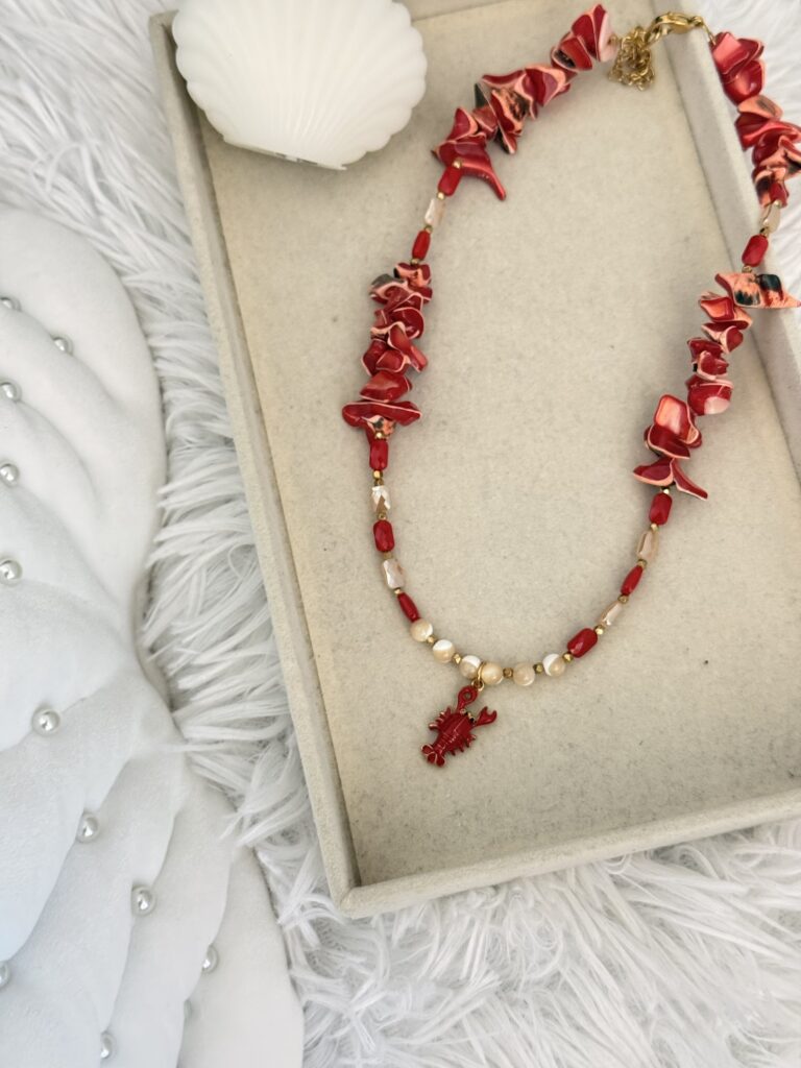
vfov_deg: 39.7
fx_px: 1481
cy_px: 534
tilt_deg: -70.4
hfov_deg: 30.3
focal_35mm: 48
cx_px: 400
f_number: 1.78
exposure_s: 1/60
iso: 250
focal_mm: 6.76
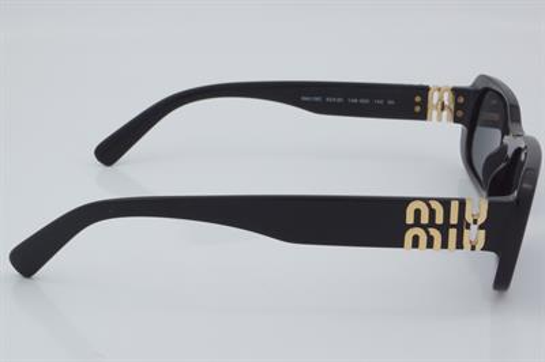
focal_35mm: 75
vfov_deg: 18.2
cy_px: 181
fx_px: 1134
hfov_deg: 27.0
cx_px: 272
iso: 100
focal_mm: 50
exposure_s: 1/4
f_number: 32
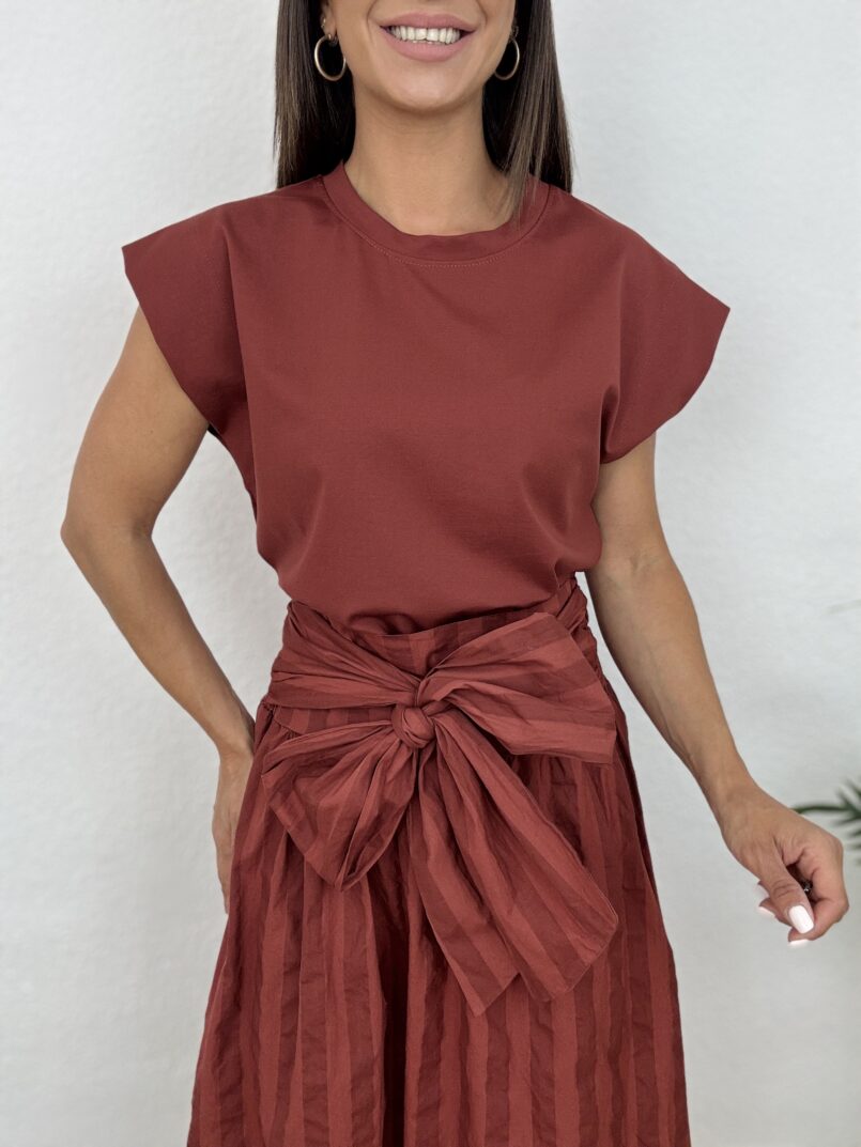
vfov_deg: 60.0
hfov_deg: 46.8
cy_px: 574
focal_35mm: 30
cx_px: 430
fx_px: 995
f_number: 1.9
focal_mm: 2.69
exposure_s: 1/100
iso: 64
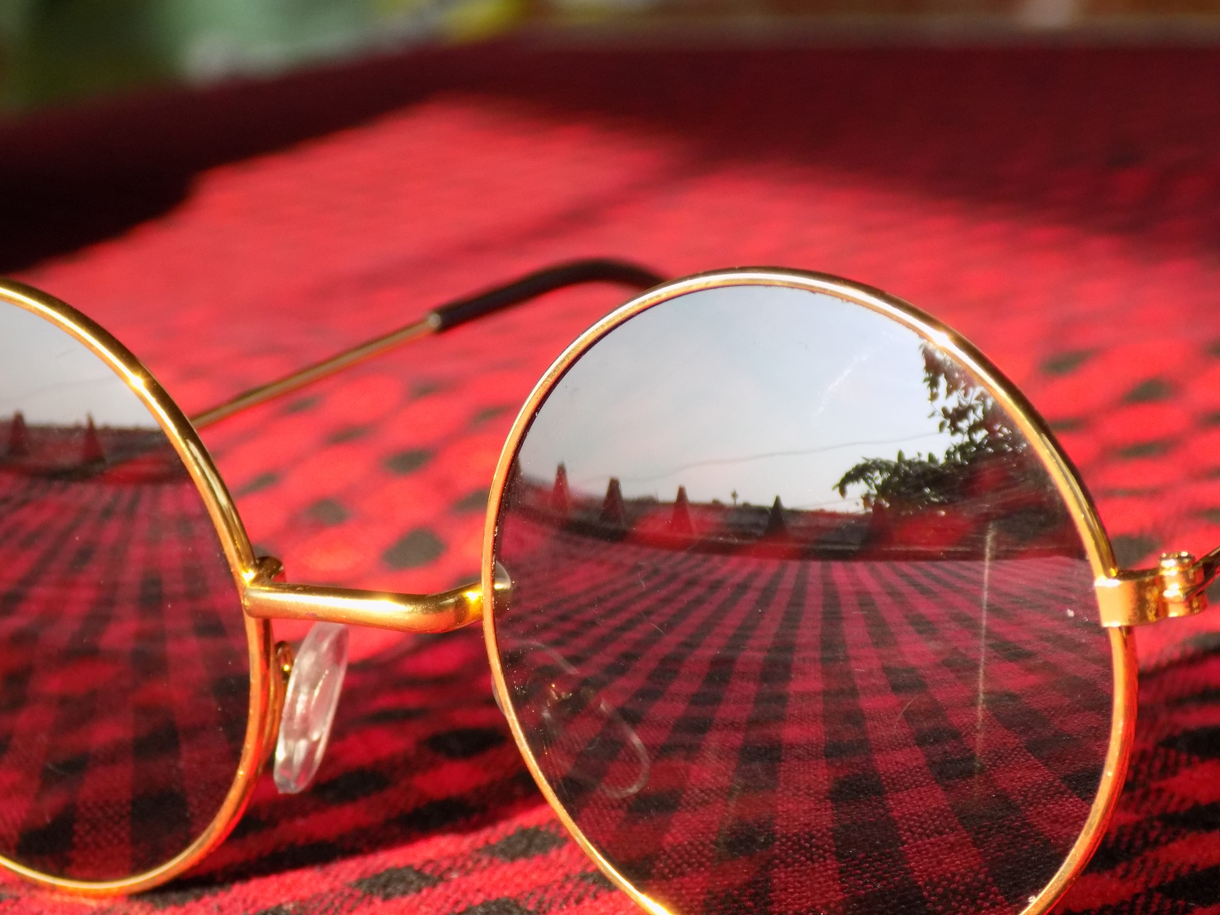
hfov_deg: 16.7
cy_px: 458
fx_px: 4159
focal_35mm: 118
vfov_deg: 12.6
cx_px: 610
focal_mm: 20.9
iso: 180
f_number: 4.8
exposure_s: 1/250
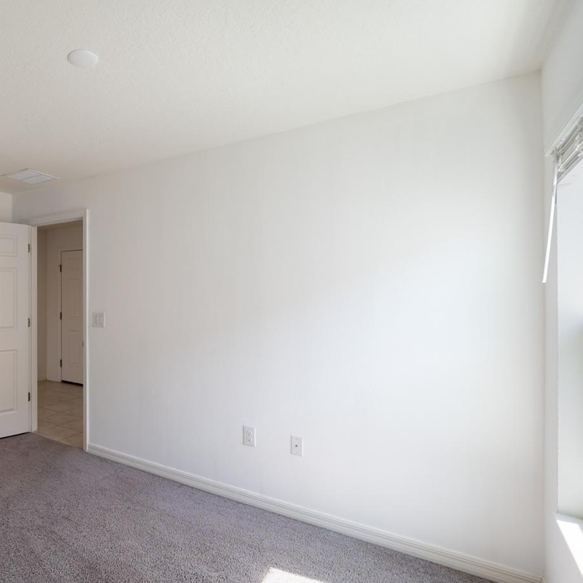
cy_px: 315
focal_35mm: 21
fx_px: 400
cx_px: 130
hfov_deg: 66.5
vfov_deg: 72.0
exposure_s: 1/50
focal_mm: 14
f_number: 4
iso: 320
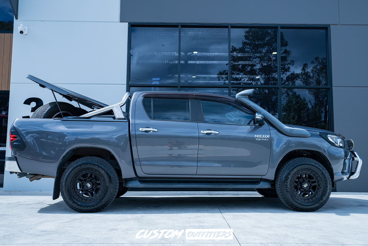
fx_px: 286
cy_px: 123
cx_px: 184
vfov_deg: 46.4
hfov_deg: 65.5
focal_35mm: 28
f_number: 4.5
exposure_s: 1/200
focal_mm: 28
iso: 100
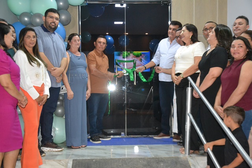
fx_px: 336
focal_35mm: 48
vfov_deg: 28.1
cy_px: 84
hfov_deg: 41.1
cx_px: 126
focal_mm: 32
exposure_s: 1/60
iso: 3200
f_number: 4.2
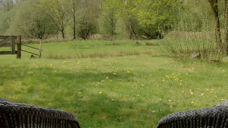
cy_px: 45
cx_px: 107
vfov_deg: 28.2
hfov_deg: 48.3
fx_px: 254
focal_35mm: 42
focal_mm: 3.79
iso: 50
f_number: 2
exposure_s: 1/1236
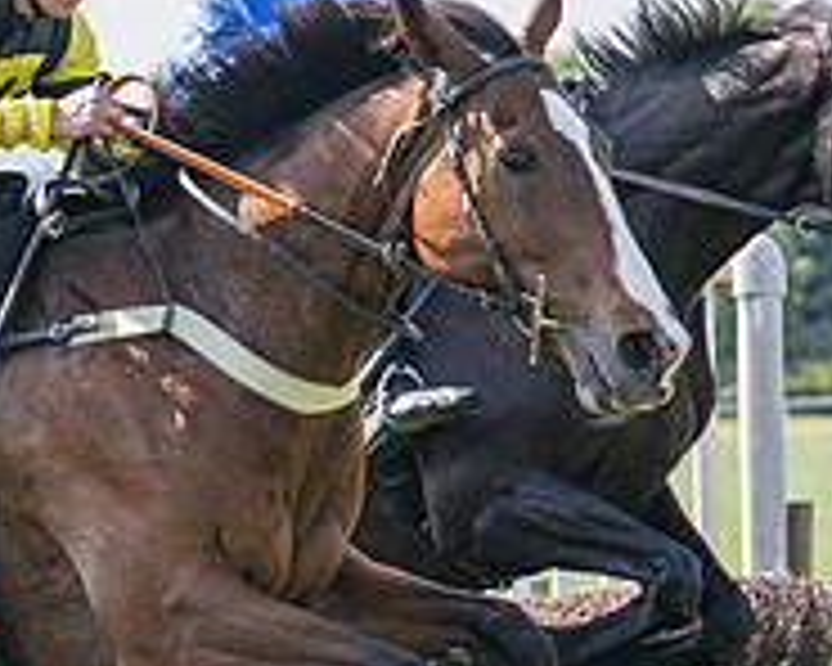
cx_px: 181
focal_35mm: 333
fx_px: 8200
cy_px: 471
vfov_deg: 4.6
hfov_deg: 5.8
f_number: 4
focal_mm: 70
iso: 400
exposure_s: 1/3200
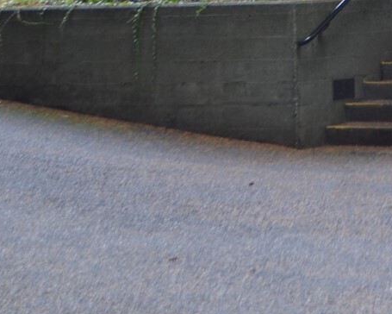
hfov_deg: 10.1
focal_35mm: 184
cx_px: 631
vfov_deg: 8.2
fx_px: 2132
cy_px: -163
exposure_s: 1/90
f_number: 5
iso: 400
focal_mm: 35
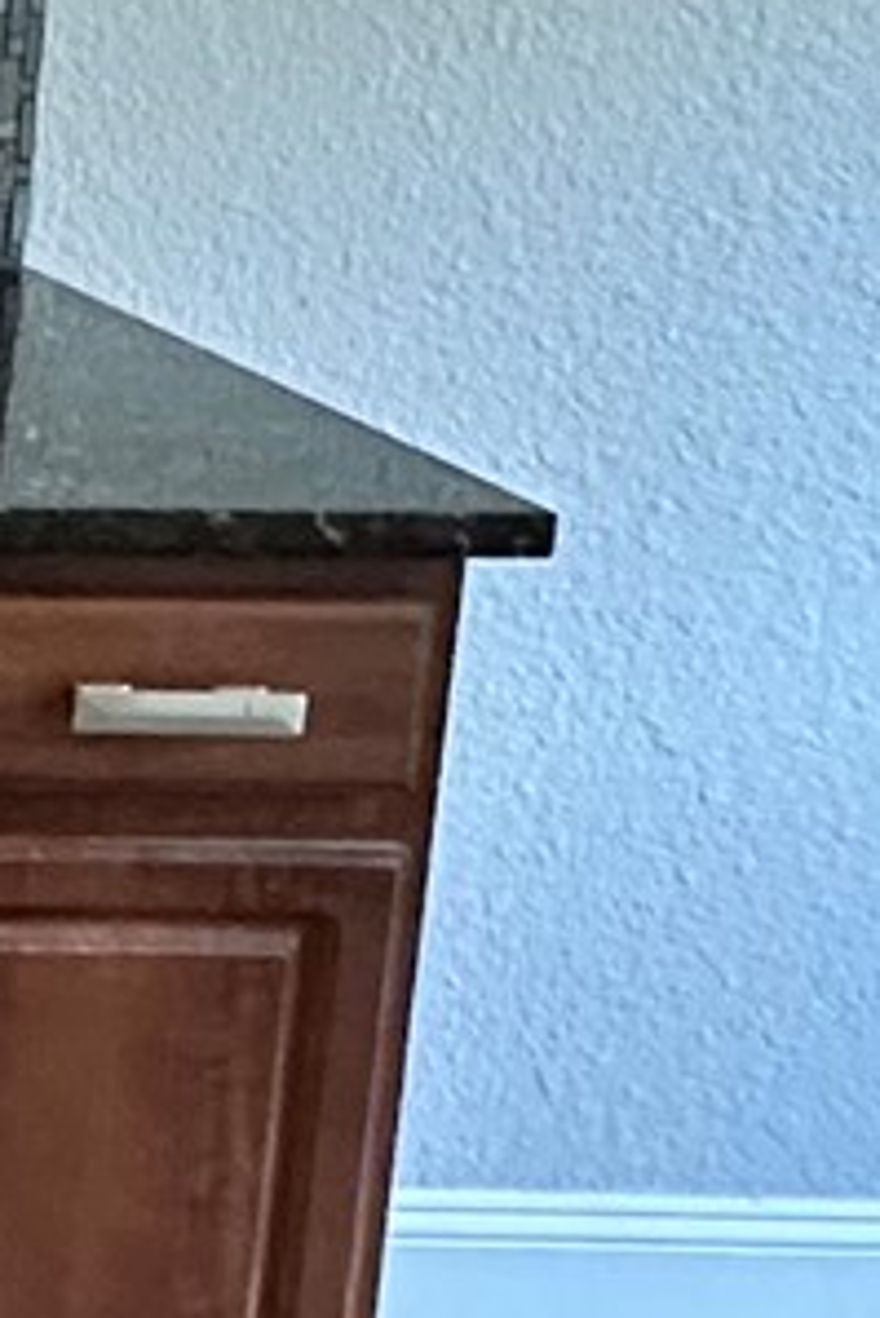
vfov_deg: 19.7
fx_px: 3662
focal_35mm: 100
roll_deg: -0.1
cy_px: -27
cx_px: -1928
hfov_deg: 9.7
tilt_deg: -8.5
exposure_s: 1/60
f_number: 2.2
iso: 500
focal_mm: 2.22
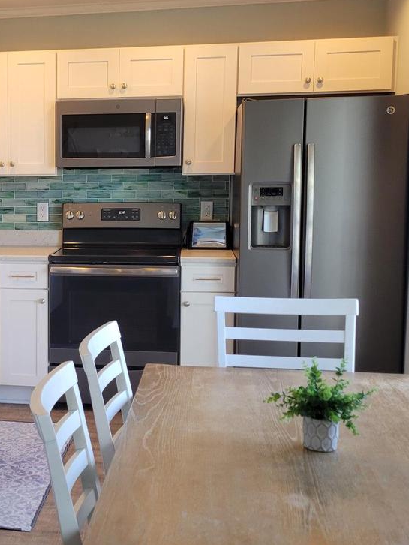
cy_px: 283
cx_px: -5
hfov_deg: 25.2
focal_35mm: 55
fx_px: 866
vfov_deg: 34.9
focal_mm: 5.4
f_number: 1.8
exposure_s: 1/120
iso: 100
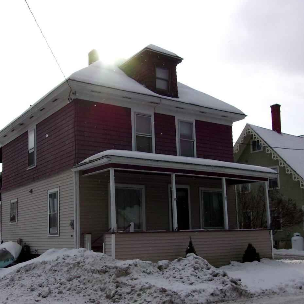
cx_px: 147
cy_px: 188
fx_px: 407
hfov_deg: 40.9
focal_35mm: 41
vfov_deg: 40.7
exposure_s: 1/420
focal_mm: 4.9
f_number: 10.4
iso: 200
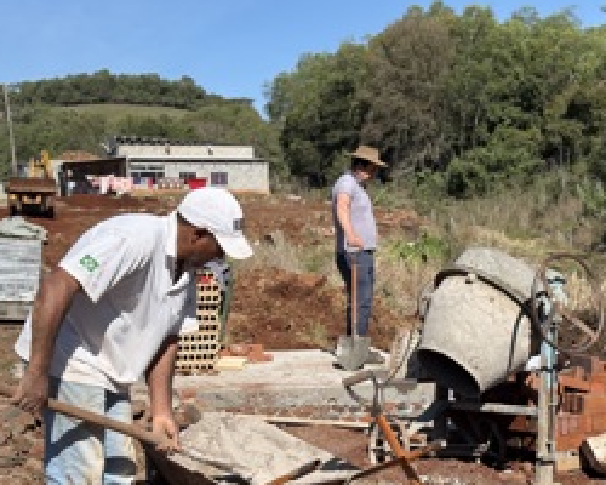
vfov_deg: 21.5
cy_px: 303
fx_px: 1273
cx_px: 387
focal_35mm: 71
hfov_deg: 26.7
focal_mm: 5.96
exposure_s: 1/3125
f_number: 1.6
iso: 32
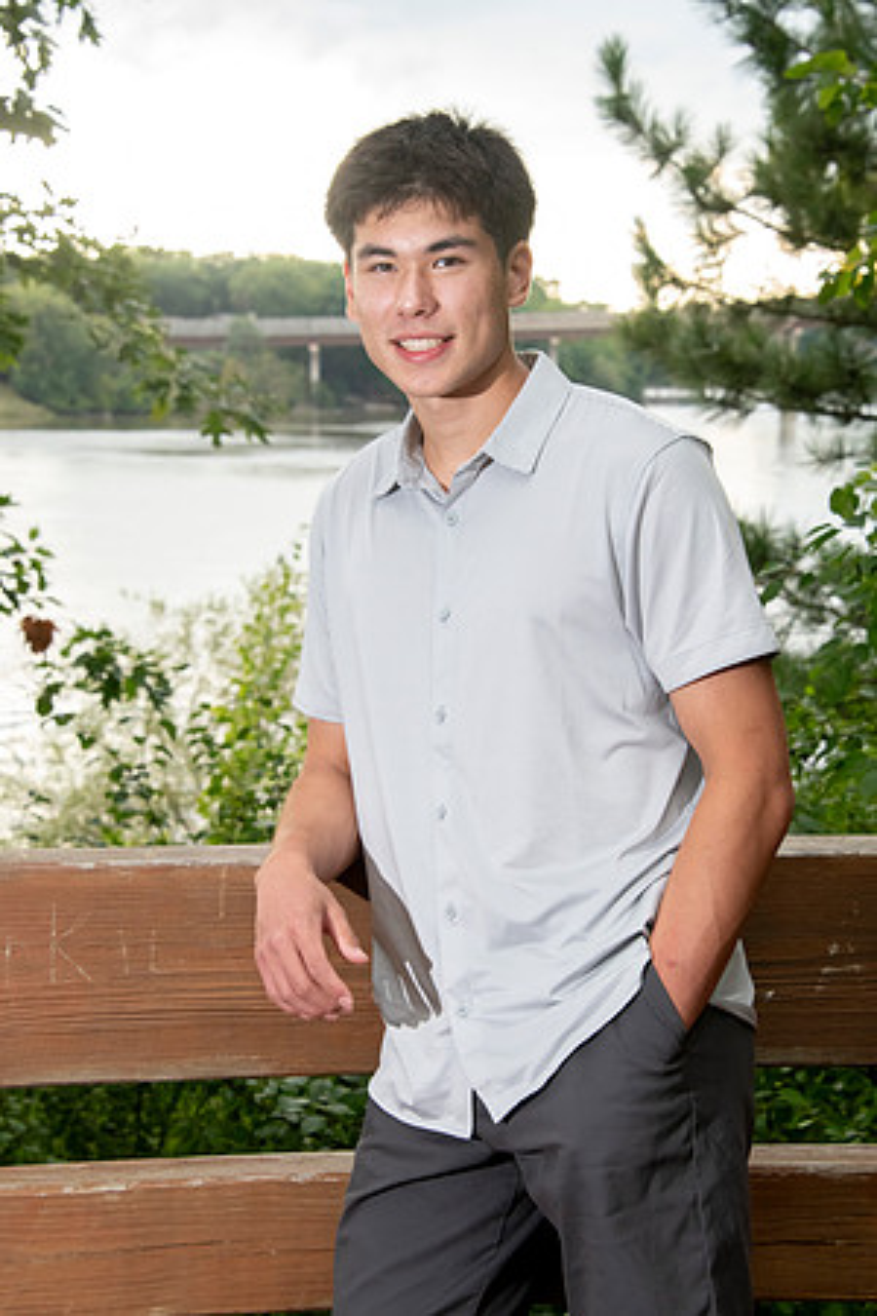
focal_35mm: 85
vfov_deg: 23.9
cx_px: 438
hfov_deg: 16.1
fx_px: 3106
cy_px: 658
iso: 2000
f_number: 10
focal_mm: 85
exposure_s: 1/160
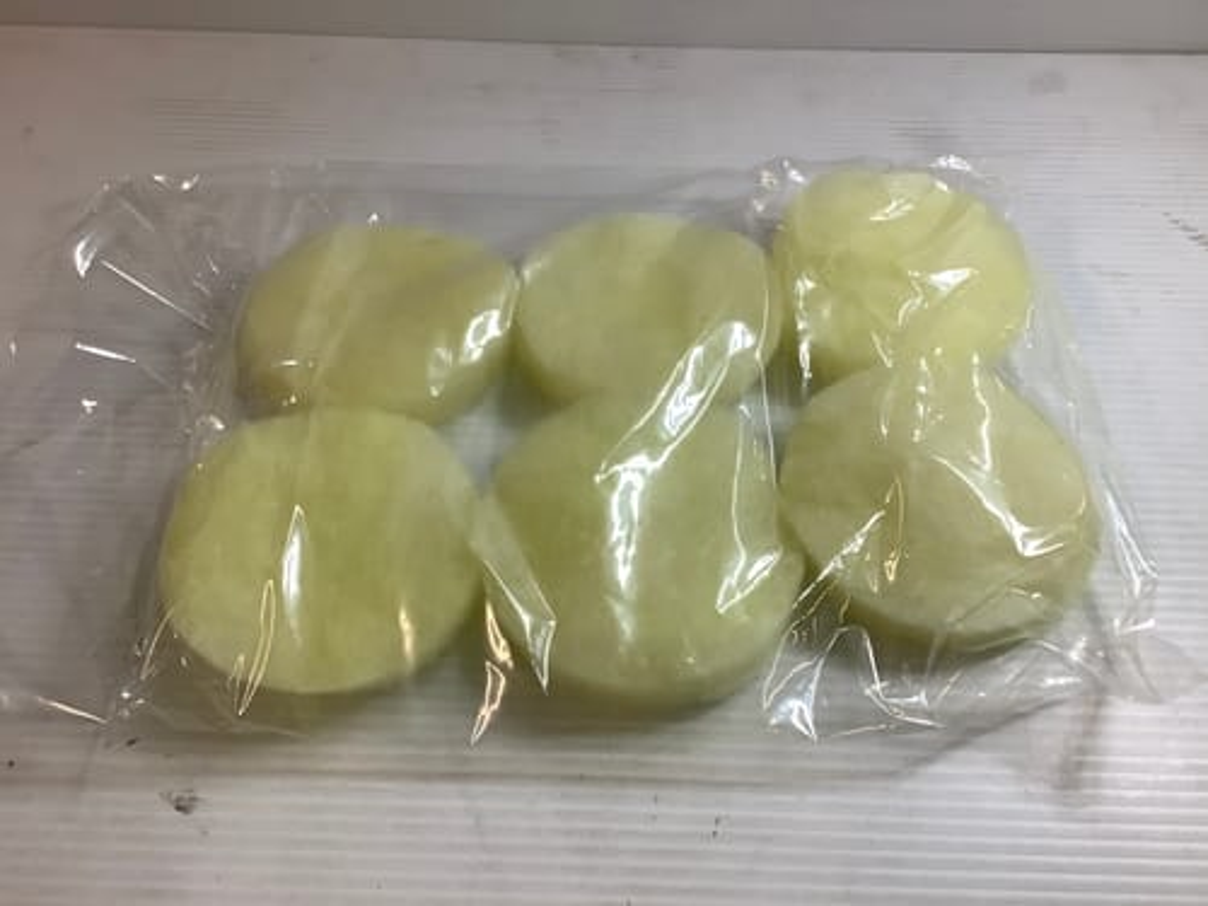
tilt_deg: -51.9
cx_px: 604
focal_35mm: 31
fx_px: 1082
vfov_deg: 45.4
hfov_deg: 58.4
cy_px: 453
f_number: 2.4
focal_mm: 3.3
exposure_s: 1/50
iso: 50
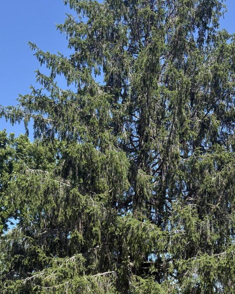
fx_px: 426
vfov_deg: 35.3
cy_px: 278
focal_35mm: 49
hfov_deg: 30.7
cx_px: 87
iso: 50
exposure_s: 1/1239
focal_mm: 5.96
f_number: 1.6
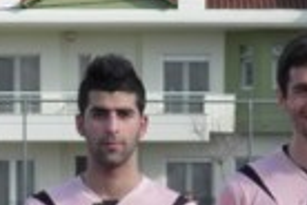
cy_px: 275
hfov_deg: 8.5
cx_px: 156
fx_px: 2072
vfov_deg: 5.6
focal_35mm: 243
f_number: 5.5
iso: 50
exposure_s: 1/160
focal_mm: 8.9
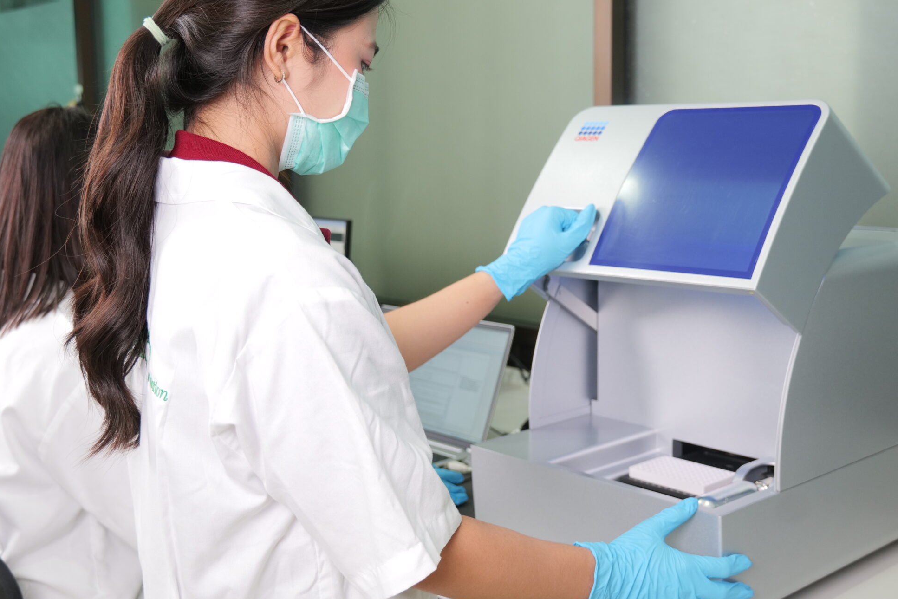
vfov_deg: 29.9
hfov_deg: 43.6
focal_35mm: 45
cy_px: 270
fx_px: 1123
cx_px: 444
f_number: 4.4
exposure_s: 1/60
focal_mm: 34
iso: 1000
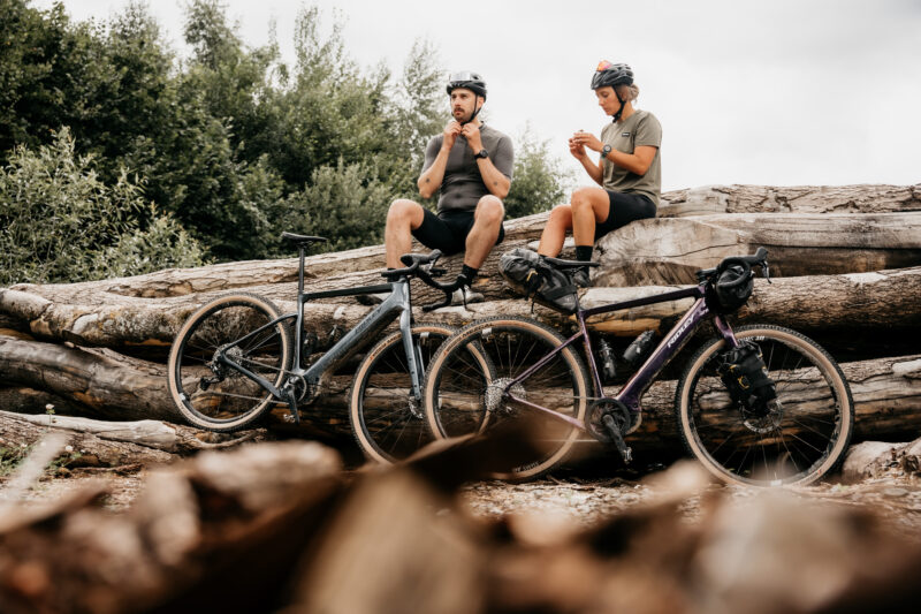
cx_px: 460
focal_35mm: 37
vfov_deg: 35.9
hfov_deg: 51.9
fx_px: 946
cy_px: 307
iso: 320
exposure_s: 1/400
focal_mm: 37
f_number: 4
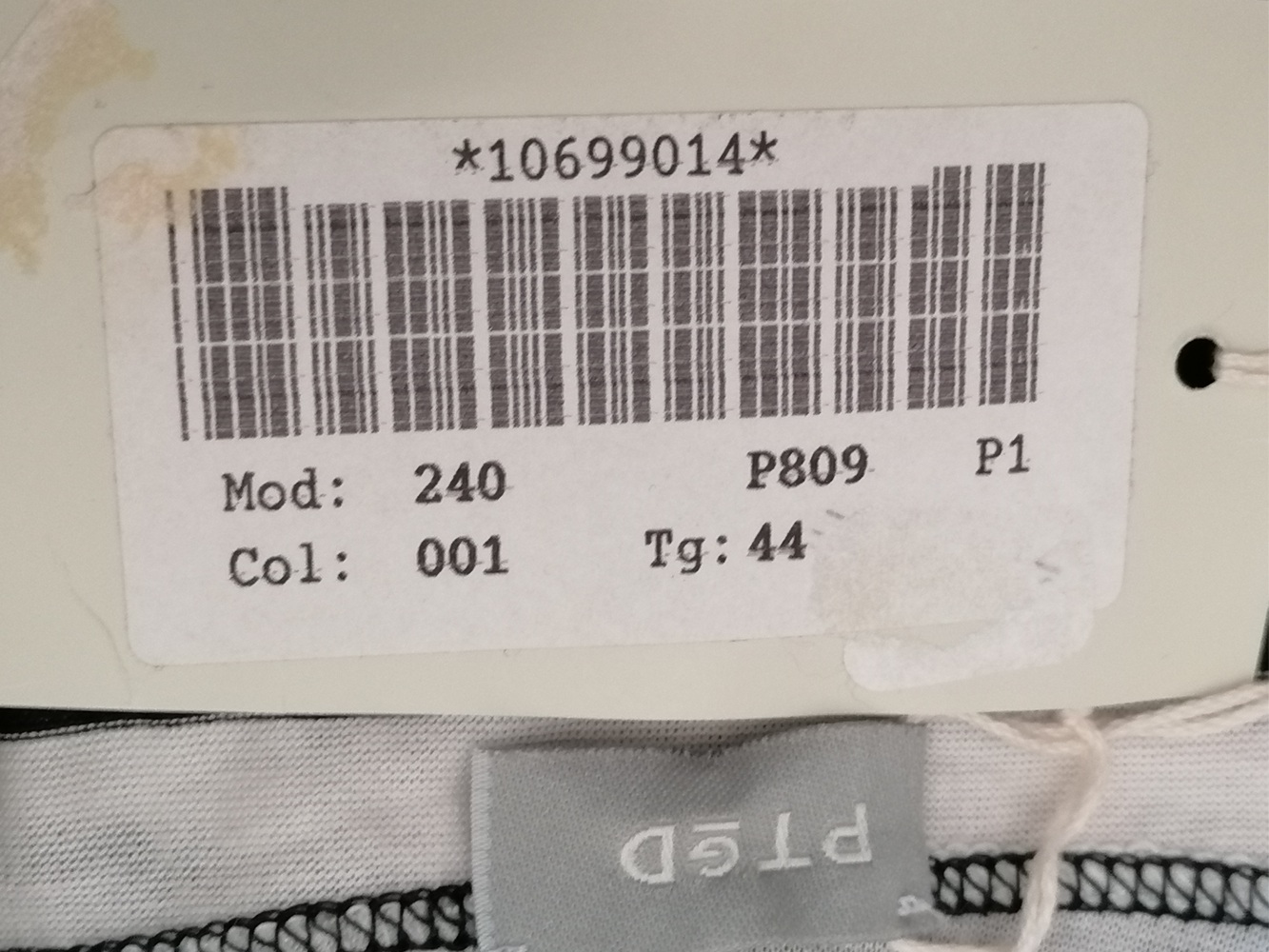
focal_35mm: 59
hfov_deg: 32.7
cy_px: 476
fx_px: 2163
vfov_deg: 24.8
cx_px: 634
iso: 500
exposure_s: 1/25.7
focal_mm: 4.75
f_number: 1.8
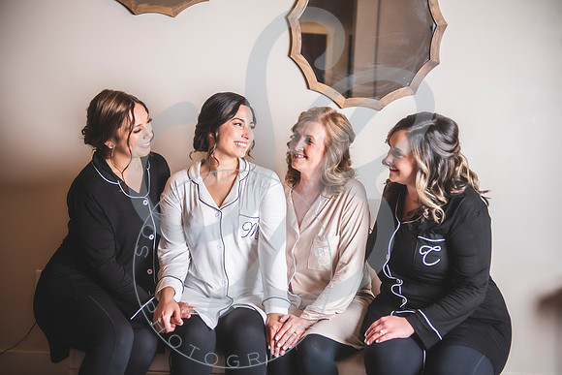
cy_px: 188
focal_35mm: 48
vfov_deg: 28.1
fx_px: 749
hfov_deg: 41.1
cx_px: 281
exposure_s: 1/125
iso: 100
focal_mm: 48
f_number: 2.8
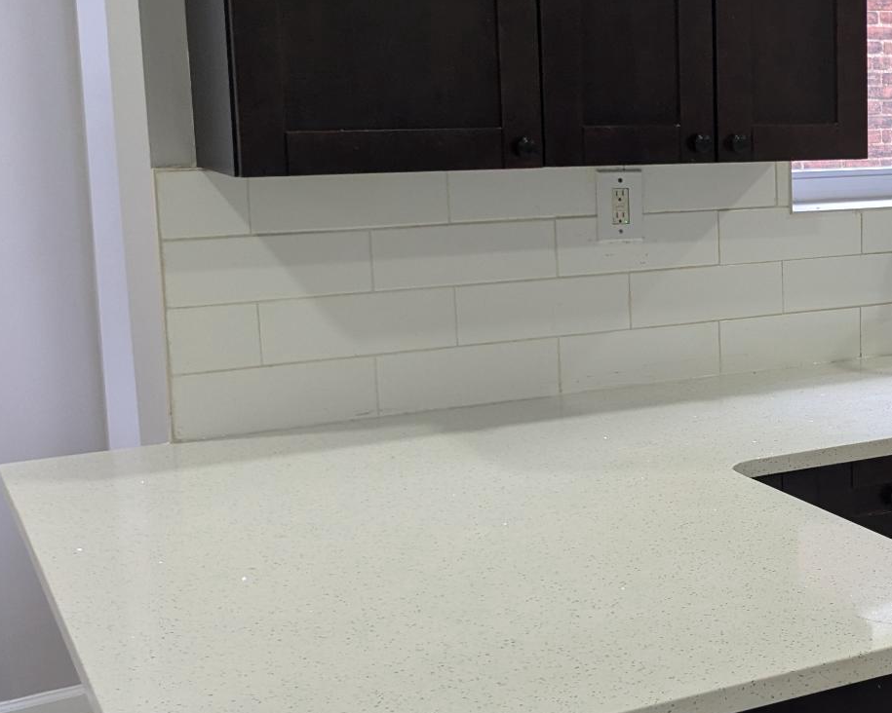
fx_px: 1558
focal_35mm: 59
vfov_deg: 25.8
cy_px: 307
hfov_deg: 29.7
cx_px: 899
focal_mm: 4.38
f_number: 1.73
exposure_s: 1/40
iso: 61
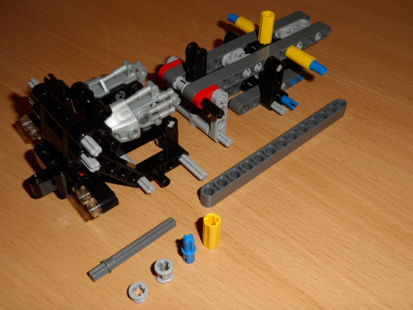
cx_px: 206
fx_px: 489
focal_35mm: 41
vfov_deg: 35.1
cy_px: 155
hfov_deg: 45.8
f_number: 3.7
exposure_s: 1/45
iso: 100
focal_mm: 6.8
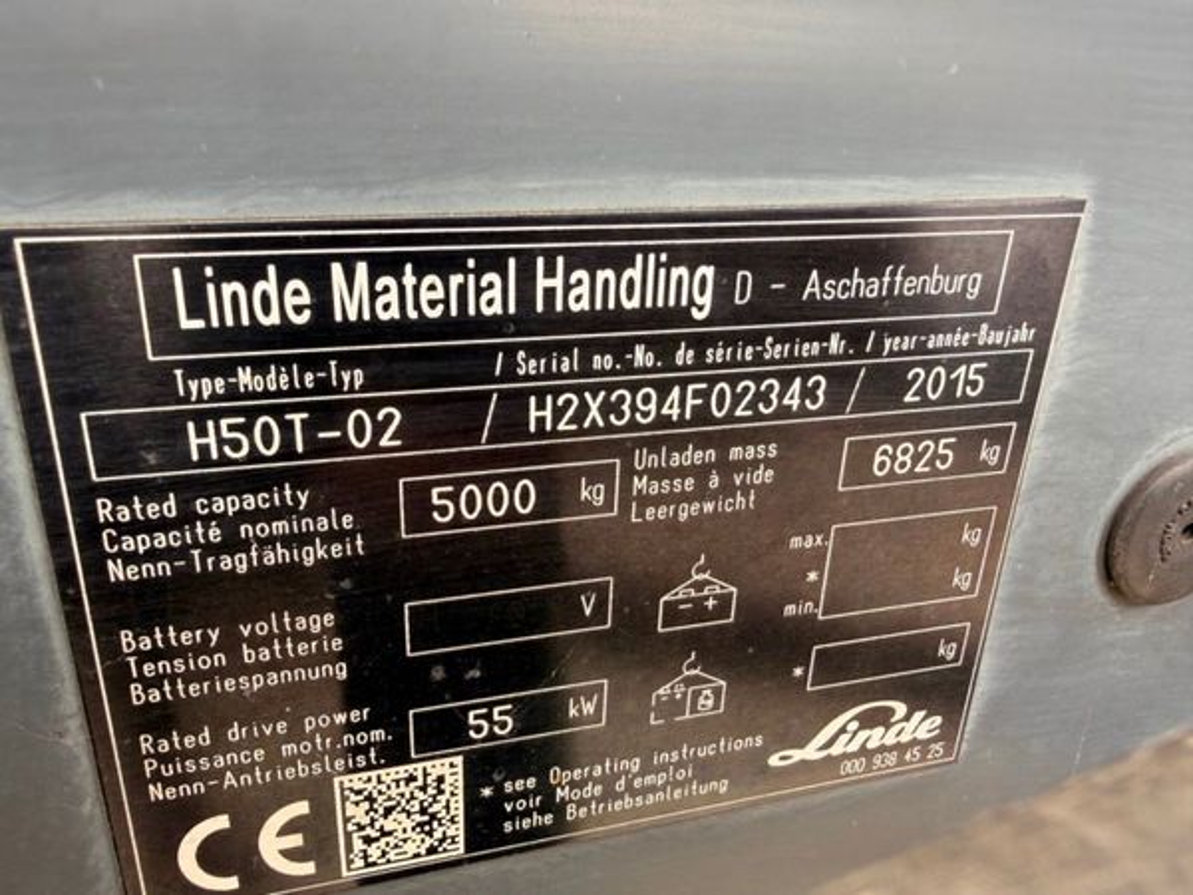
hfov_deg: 71.6
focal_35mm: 24
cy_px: 448
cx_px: 596
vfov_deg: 56.8
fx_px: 827
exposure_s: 1/121
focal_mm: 2.22
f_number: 2.2
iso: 80
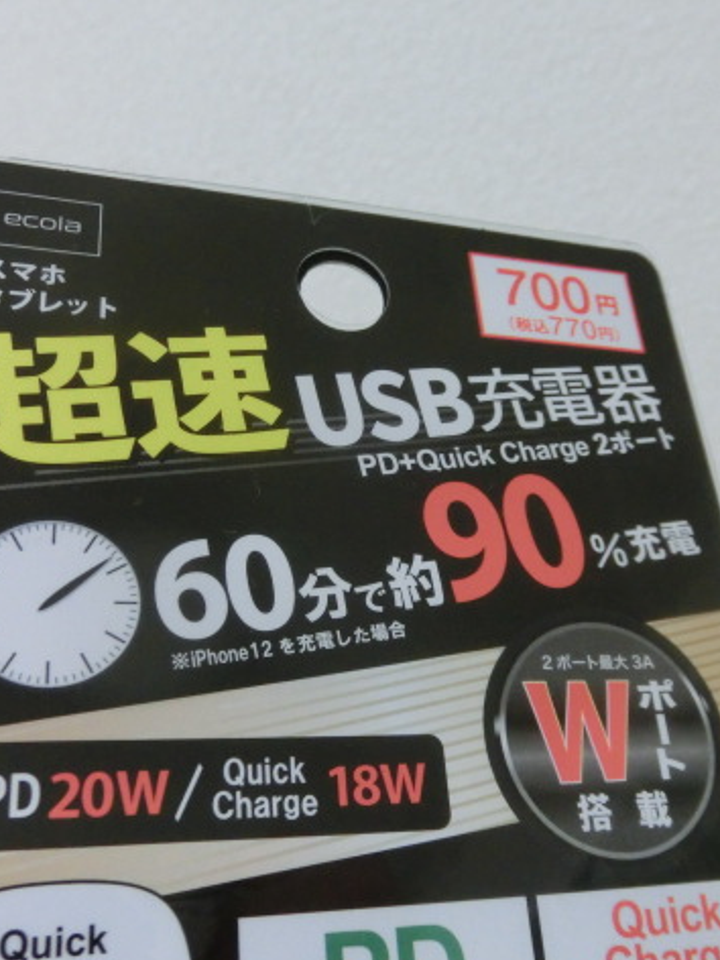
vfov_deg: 49.0
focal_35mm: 38
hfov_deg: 37.7
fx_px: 1054
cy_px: 486
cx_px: 380
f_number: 3
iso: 640
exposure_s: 1/125
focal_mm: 5
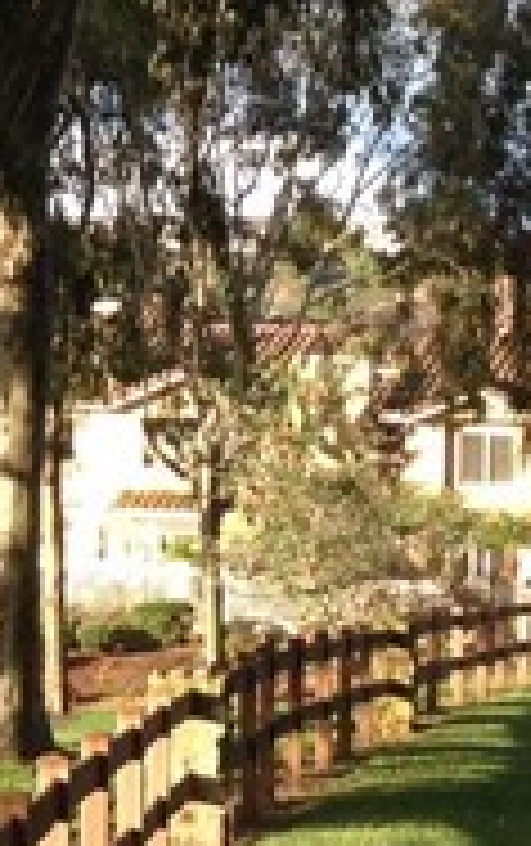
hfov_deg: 6.4
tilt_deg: -0.4
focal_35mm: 202
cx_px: -243
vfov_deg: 10.4
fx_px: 4663
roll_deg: -2.1
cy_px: 274
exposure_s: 1/415
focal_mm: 4.28
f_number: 2.4
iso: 50
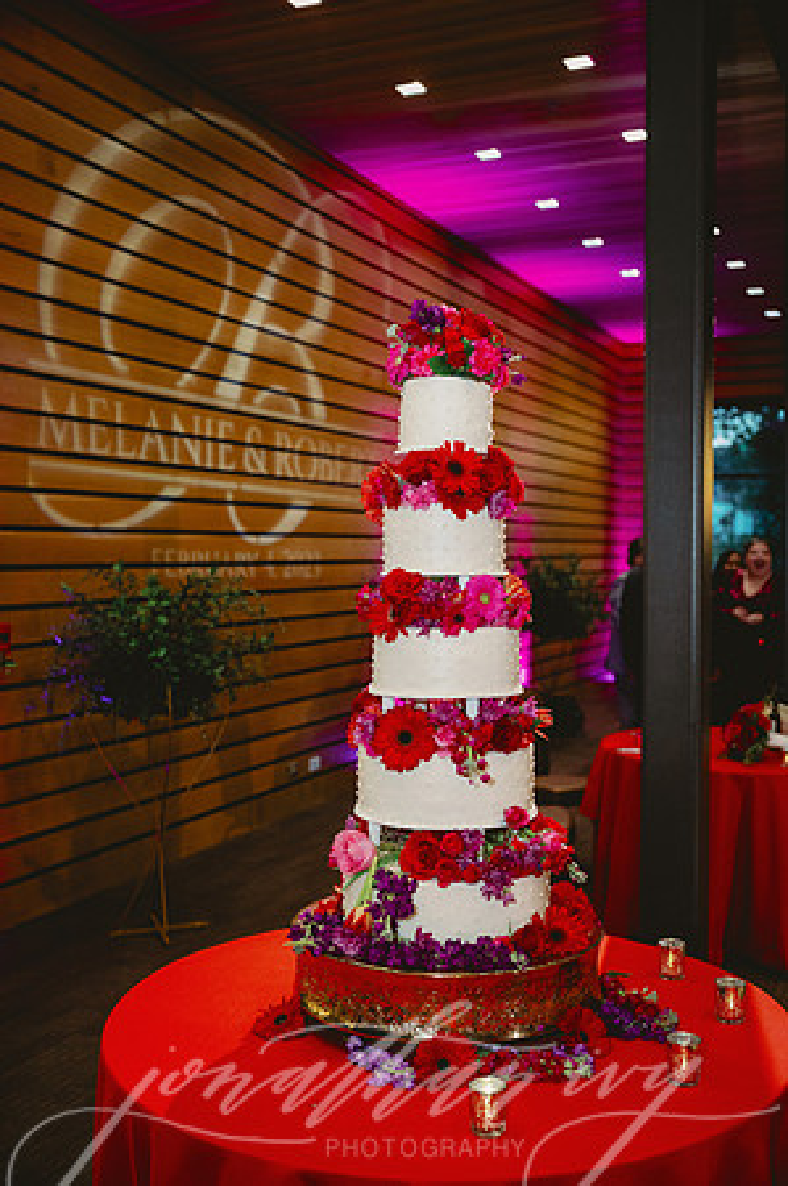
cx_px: 394
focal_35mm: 37
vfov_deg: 51.9
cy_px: 593
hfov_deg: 35.9
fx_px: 1218
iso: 1600
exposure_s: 1/125
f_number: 2.8
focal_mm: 37
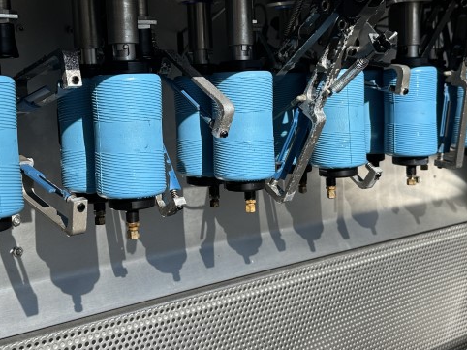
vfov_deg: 28.5
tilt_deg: -7.9
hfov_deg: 37.5
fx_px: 688
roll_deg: +1.6
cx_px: 213
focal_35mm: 51
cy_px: 153
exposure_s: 1/3597
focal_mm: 6.86
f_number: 1.78
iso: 80
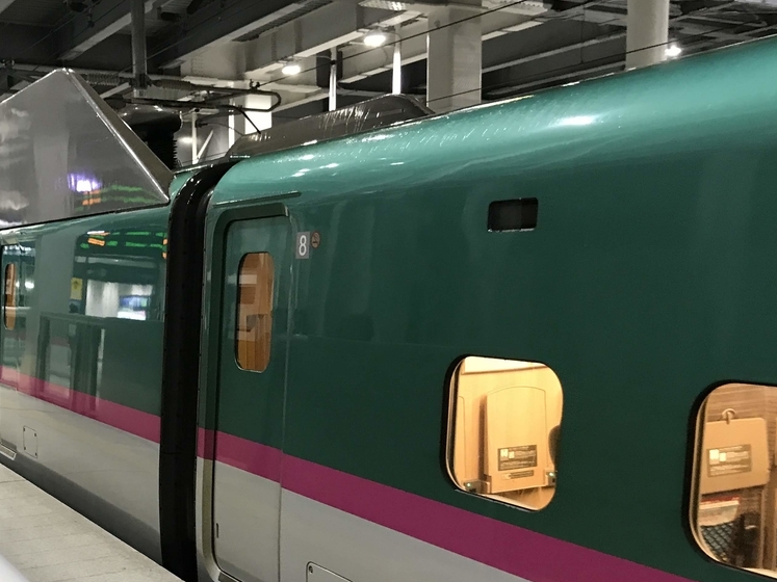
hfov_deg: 41.3
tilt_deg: -7.8
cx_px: 236
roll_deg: +2.1
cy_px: 386
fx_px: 1010
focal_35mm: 45
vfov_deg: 31.9
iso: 80
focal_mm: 3.99
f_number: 1.8
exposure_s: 1/17
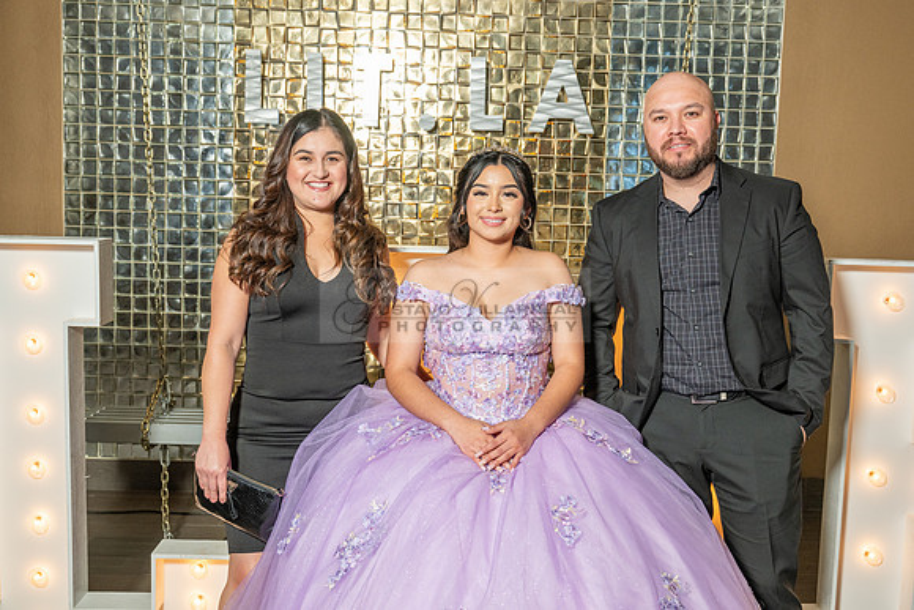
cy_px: 305
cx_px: 457
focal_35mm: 44
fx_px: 1117
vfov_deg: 30.5
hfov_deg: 44.5
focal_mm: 44
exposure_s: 1/125
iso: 640
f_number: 5
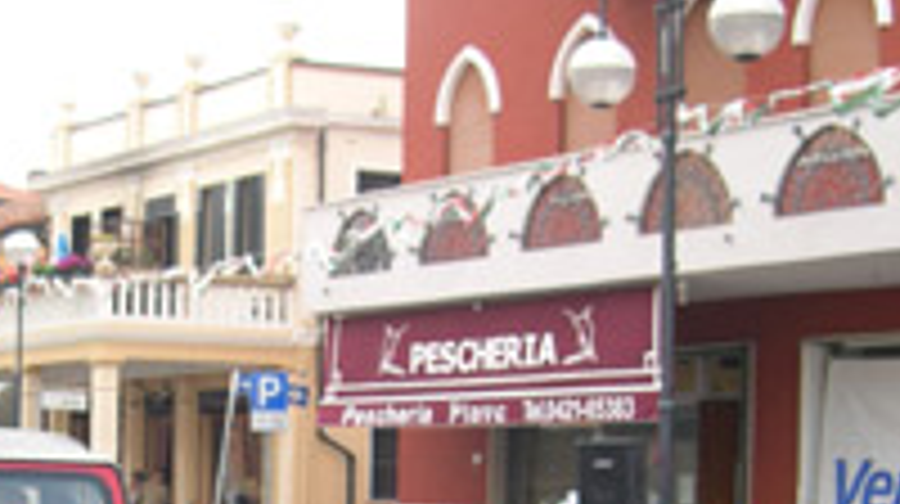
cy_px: 634
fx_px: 1979
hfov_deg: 25.1
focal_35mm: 83
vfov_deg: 14.0
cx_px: 148
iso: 100
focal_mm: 8
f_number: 2.8
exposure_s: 1/300
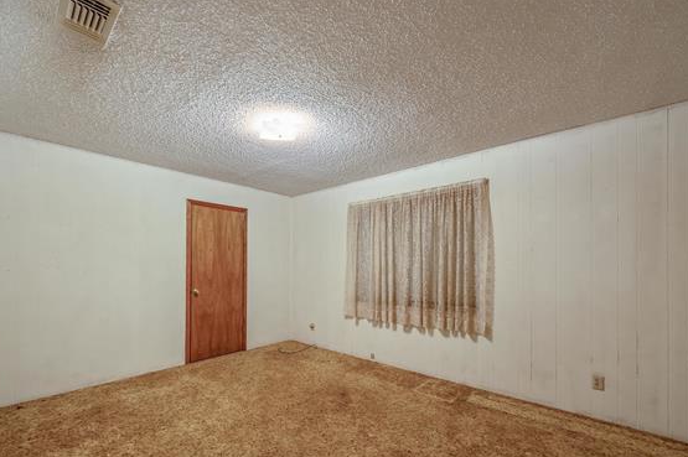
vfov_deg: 76.9
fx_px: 286
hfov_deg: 100.2
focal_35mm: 15
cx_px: 317
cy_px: 258
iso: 800
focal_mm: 13
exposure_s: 1/3
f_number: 8
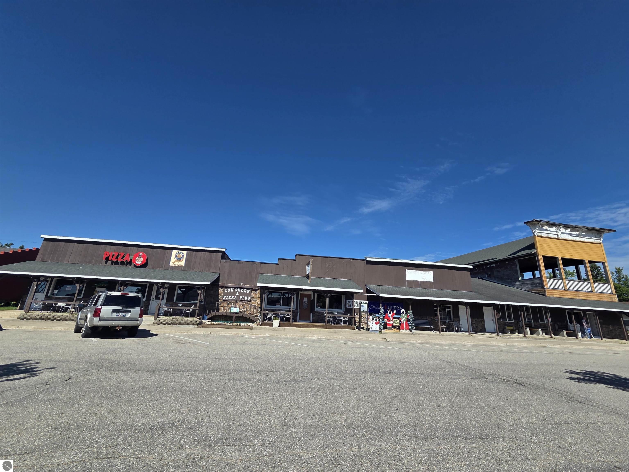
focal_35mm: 13
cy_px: 236
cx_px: 314
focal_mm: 2.2
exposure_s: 1/2828
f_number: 2.2
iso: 50
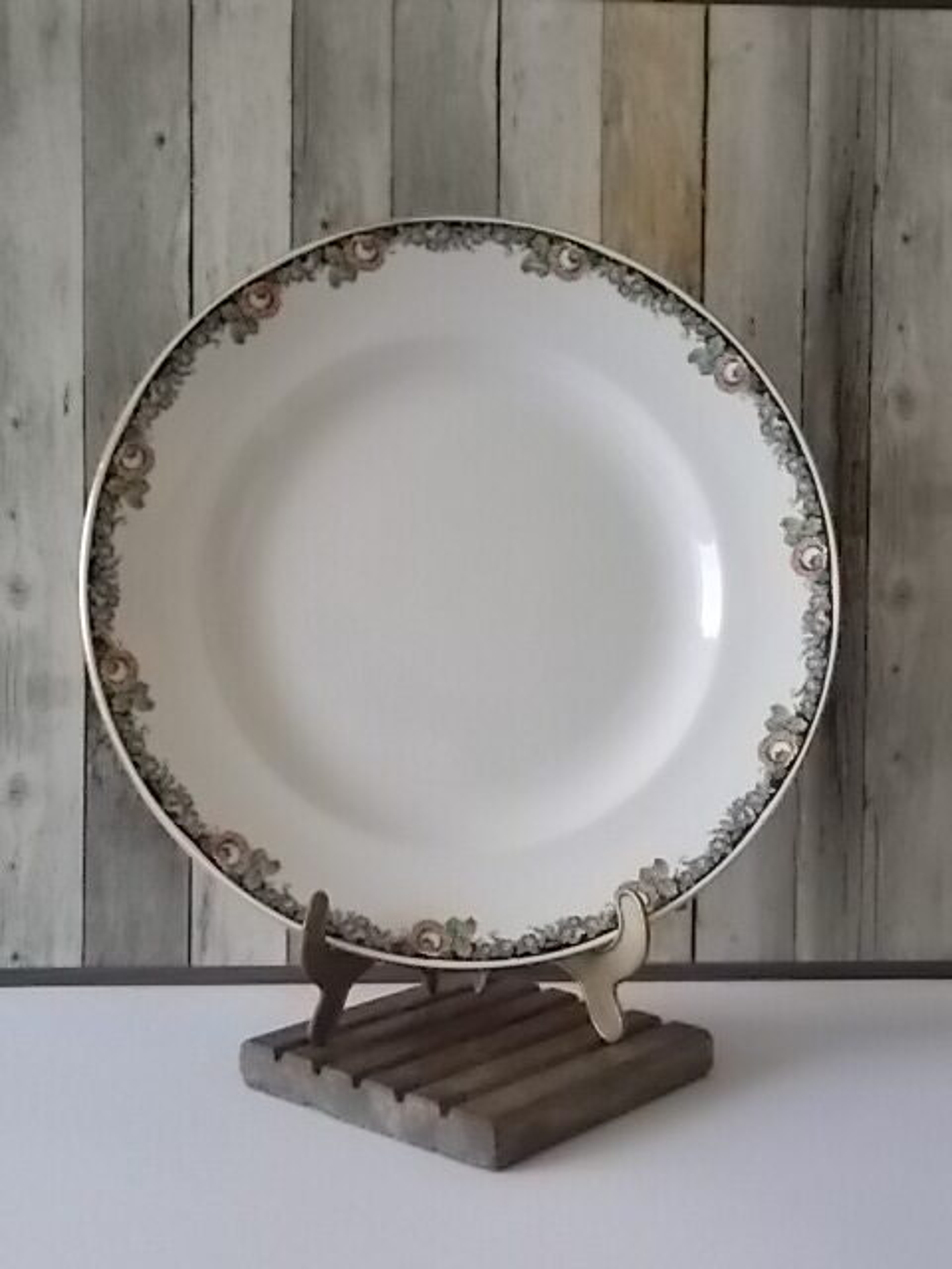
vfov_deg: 47.9
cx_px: 476
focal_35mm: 39
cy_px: 634
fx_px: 1430
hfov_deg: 36.8
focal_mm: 6.9
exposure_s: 1/100
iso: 800
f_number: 3.9
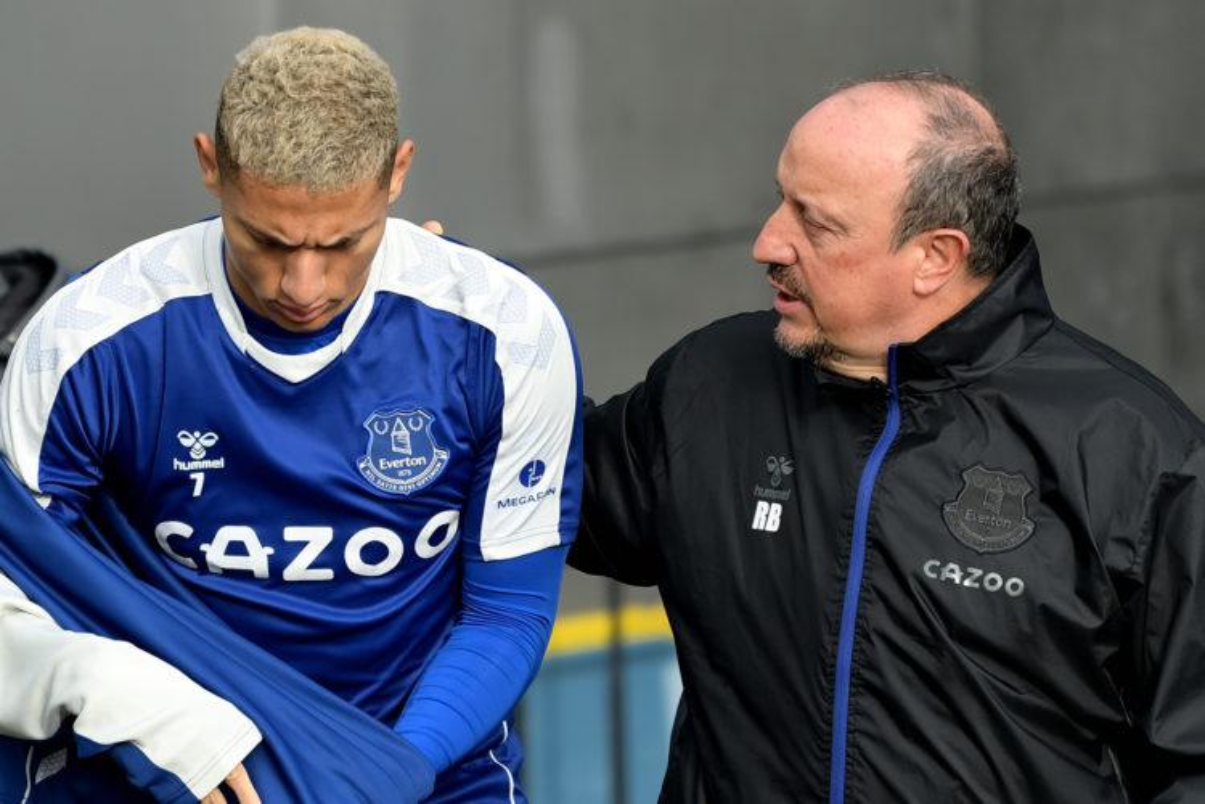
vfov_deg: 6.9
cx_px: 602
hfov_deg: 10.3
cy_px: 402
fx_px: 6694
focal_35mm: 200
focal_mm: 200
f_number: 2.8
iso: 1000
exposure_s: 1/2000
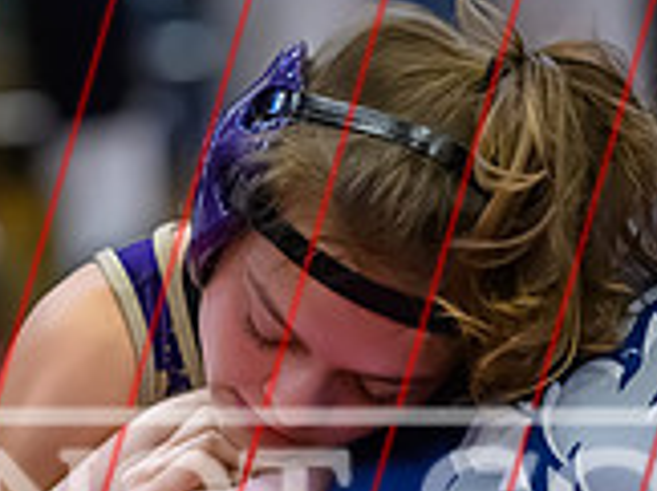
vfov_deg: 2.1
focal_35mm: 690
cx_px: 276
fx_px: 13077
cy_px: 530
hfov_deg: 2.9
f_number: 2.8
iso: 10000
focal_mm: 200
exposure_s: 1/640
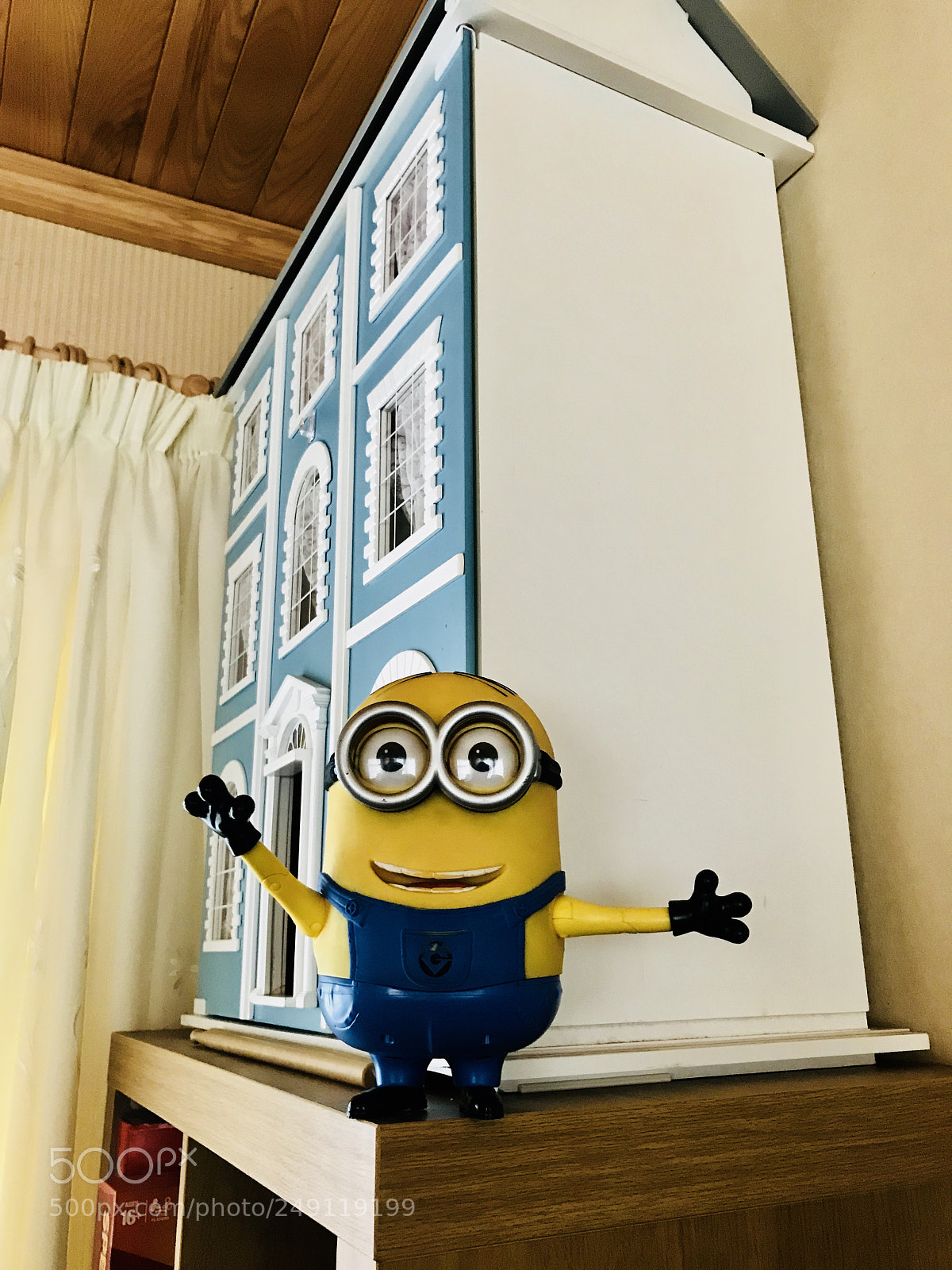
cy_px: 635
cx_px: 476
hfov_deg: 49.7
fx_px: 1027
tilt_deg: +17.8
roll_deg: +1.9
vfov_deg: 63.4
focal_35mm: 28
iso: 80
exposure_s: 1/17
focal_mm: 3.99
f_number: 1.8
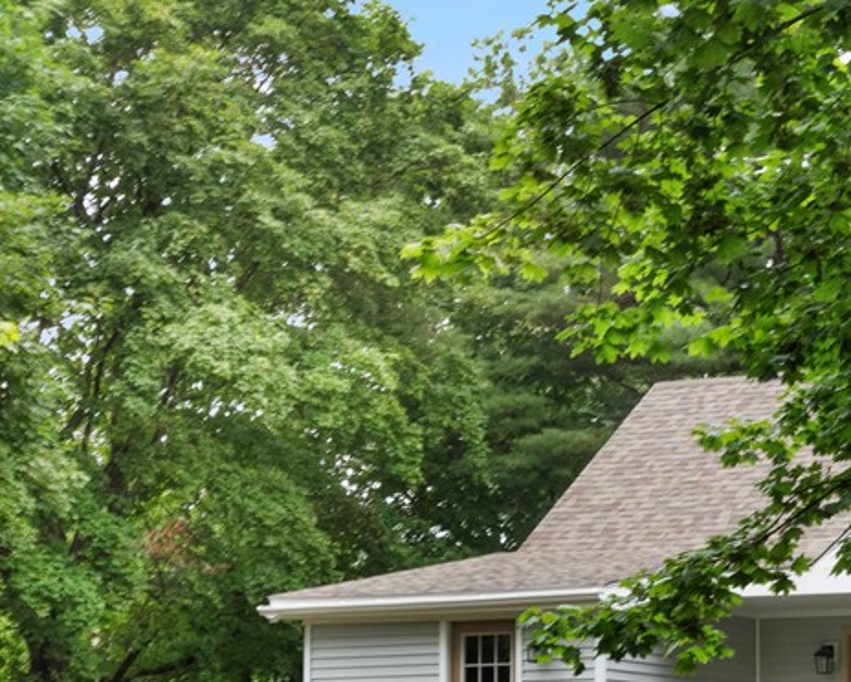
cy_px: 565
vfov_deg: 19.2
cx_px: 967
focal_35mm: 79
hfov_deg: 22.6
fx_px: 1991
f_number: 14
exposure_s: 1/20
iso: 400
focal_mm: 24
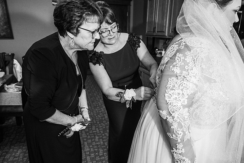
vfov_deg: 53.2
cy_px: 82
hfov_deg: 73.7
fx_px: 163
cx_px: 122
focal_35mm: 24
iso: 1250
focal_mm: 24
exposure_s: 1/200
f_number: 4.5
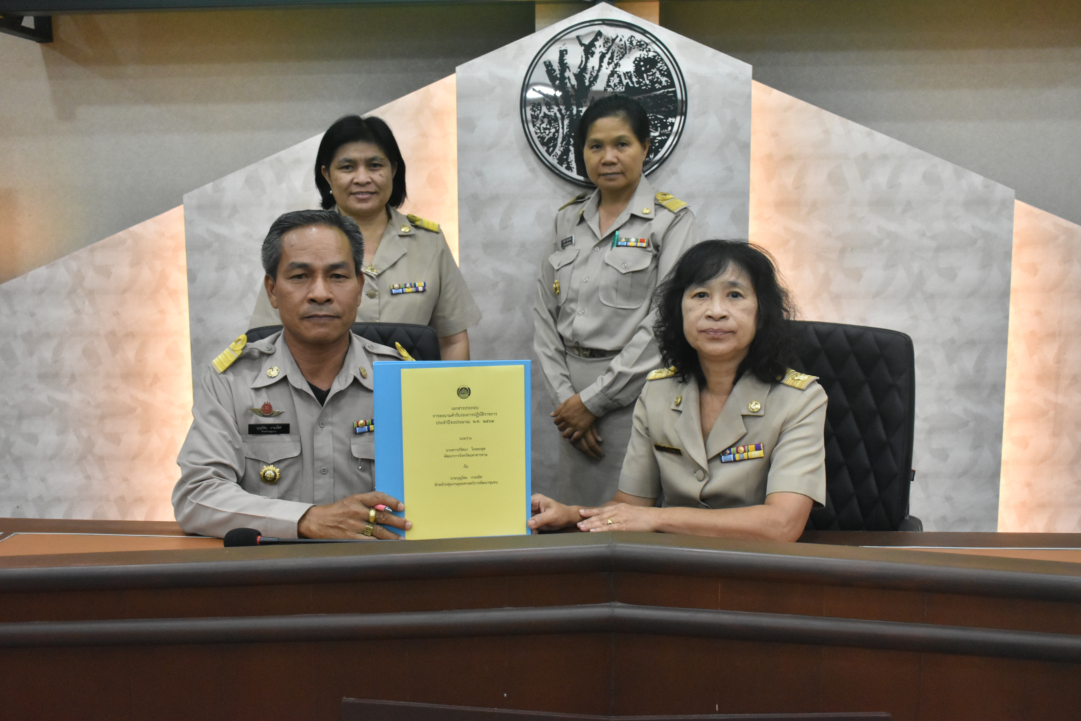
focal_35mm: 36
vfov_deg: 36.9
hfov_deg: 53.1
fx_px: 1081
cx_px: 540
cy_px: 360
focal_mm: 24
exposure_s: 1/125
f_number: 5.6
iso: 2500
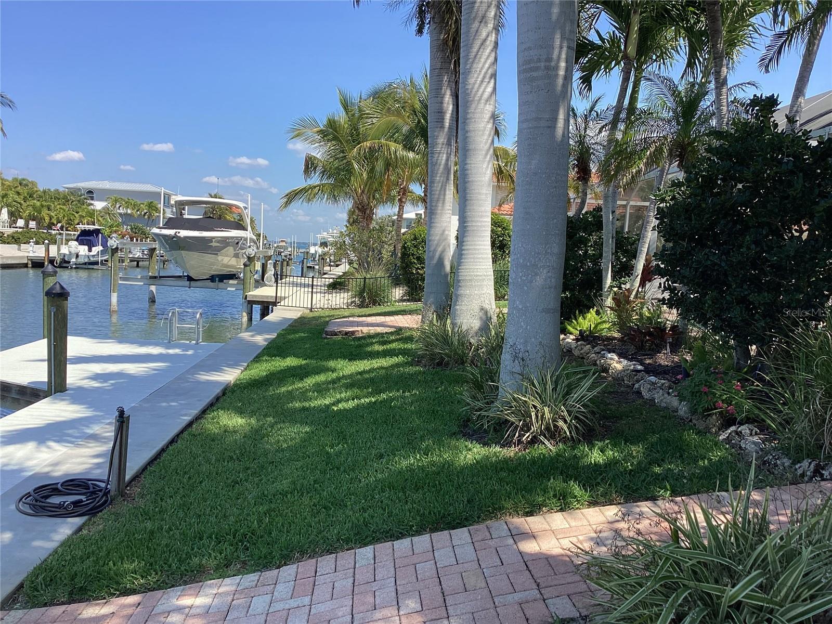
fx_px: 745
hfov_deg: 58.4
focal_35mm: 31
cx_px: 416
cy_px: 312
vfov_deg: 45.4
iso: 25
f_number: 2.4
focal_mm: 3.3
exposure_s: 1/840
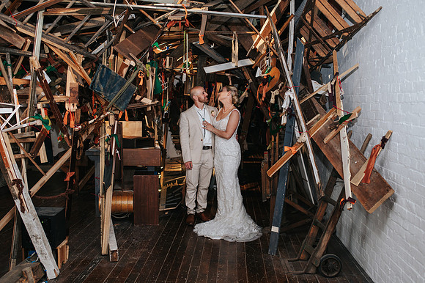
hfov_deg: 50.8
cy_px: 149
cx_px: 213
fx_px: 448
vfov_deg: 35.1
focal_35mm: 38
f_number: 2.8
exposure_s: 1/200
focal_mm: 35
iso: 1000
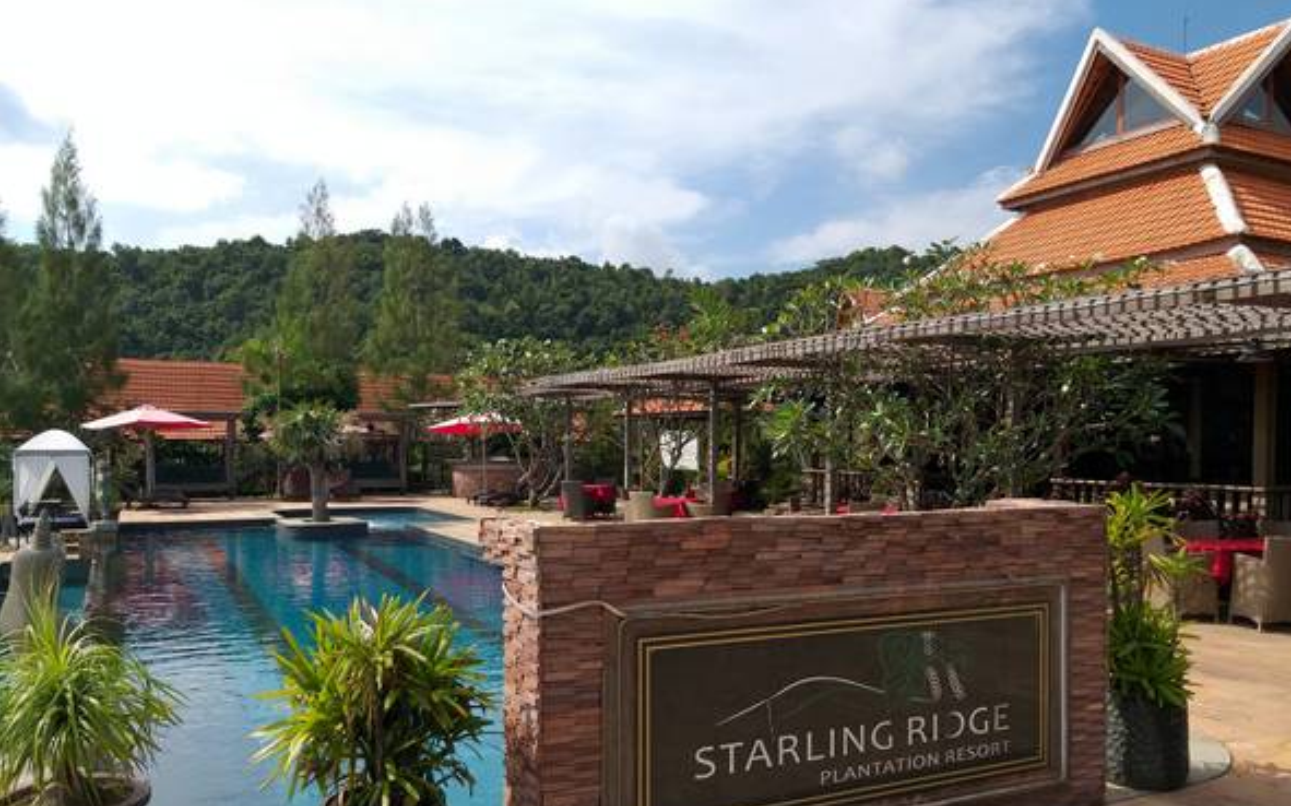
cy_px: 483
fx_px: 985
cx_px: 653
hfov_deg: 66.5
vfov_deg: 44.3
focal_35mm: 28
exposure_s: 1/2010
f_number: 1.7
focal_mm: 3.93
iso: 40
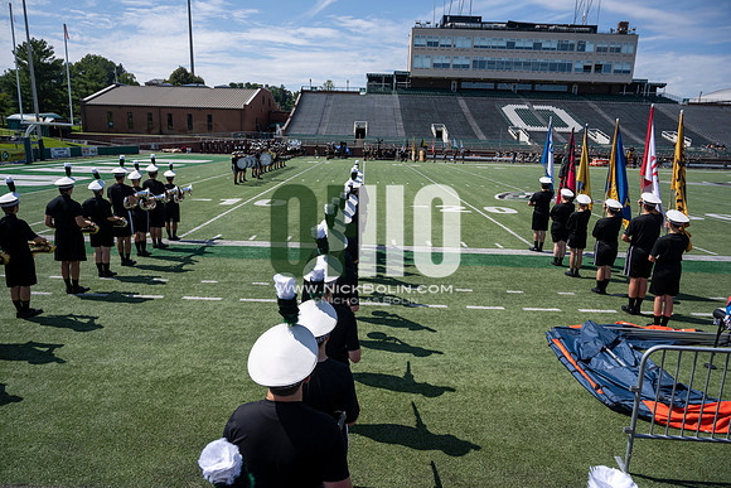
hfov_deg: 73.7
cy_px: 244
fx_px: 487
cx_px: 366
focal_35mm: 24
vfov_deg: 53.2
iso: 200
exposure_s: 1/1600
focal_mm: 24
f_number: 5
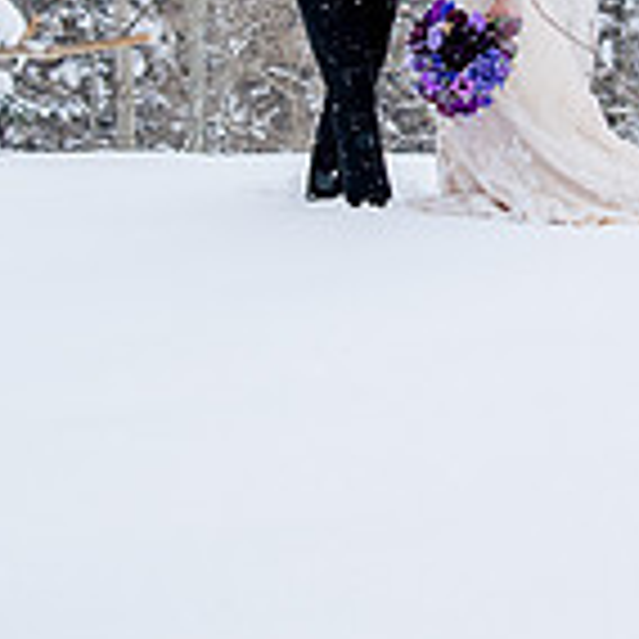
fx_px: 3133
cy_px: -23
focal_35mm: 150
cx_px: 484
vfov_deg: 11.5
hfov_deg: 11.6
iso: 200
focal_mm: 40
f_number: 5
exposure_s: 1/500
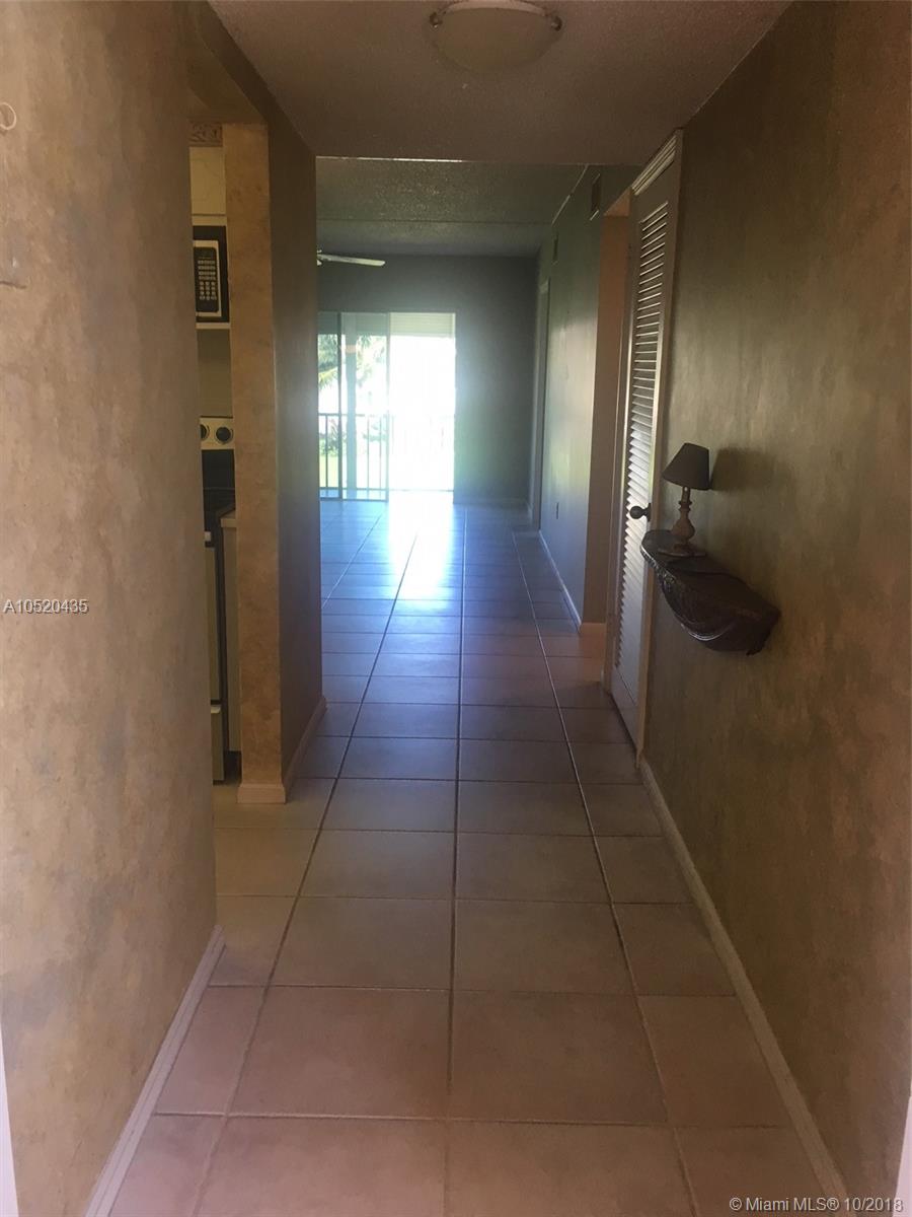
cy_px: 608
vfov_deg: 61.7
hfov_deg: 48.2
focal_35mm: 29
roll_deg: -0.8
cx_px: 456
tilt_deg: -12.6
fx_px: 1019
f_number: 2.2
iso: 32
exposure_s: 1/30
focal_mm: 4.15
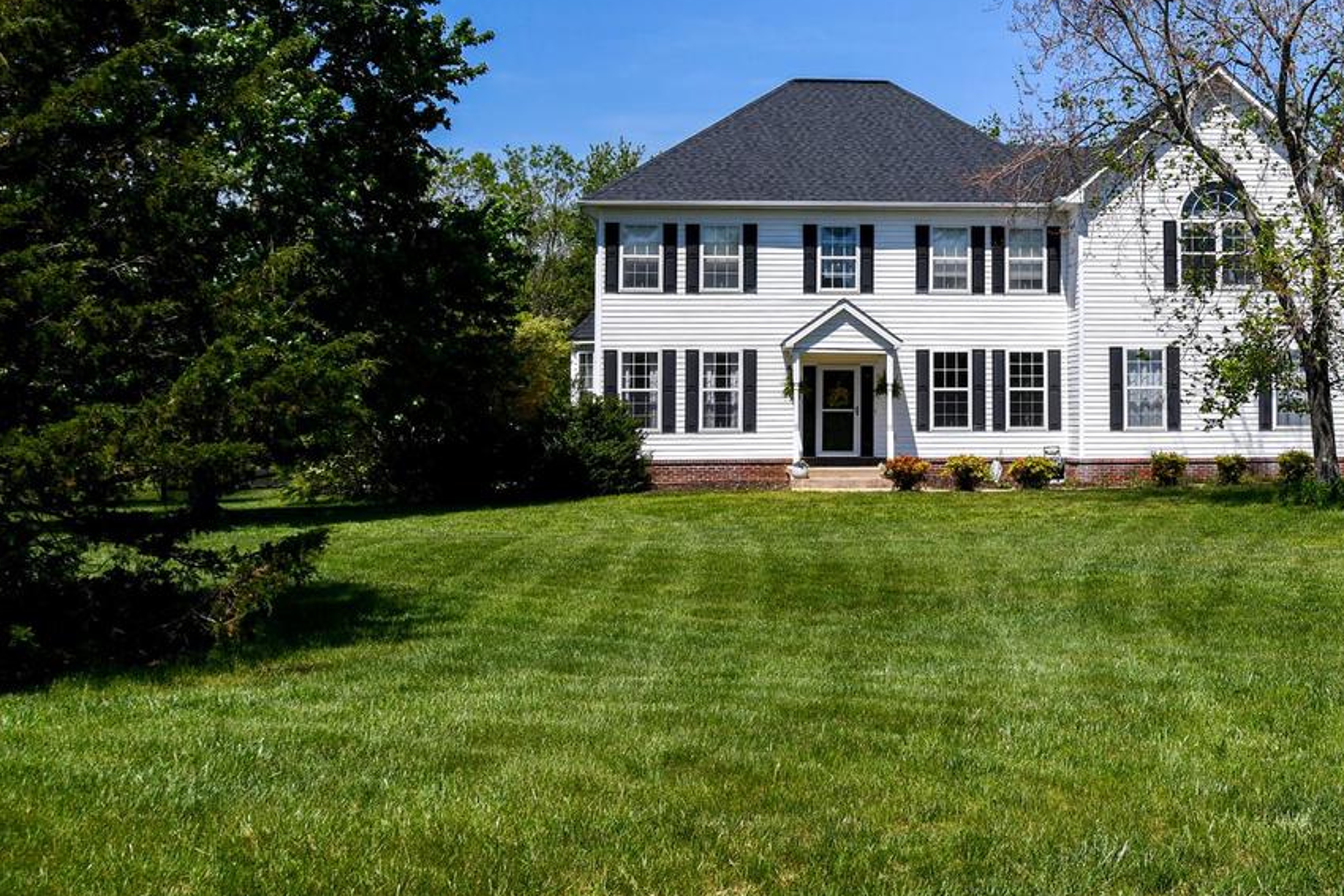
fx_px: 2278
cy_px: 305
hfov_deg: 32.4
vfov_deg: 22.2
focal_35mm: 61
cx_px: 961
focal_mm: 24
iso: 100
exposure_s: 1/320
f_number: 9
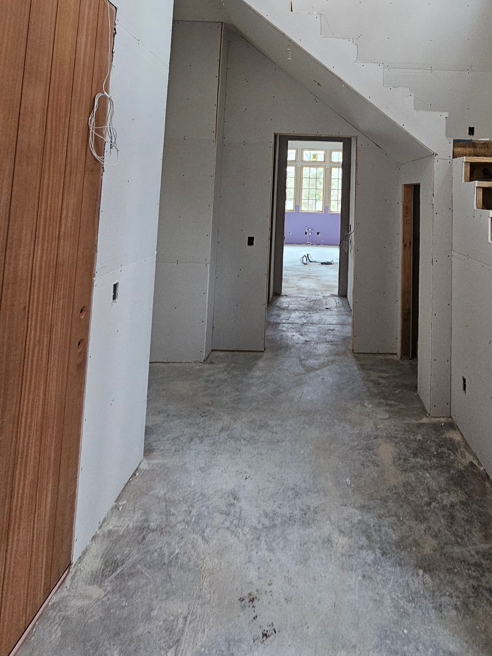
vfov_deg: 70.6
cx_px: 335
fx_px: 417
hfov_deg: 59.4
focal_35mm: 22
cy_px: 154
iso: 640
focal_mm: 2.2
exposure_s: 1/30
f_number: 2.2
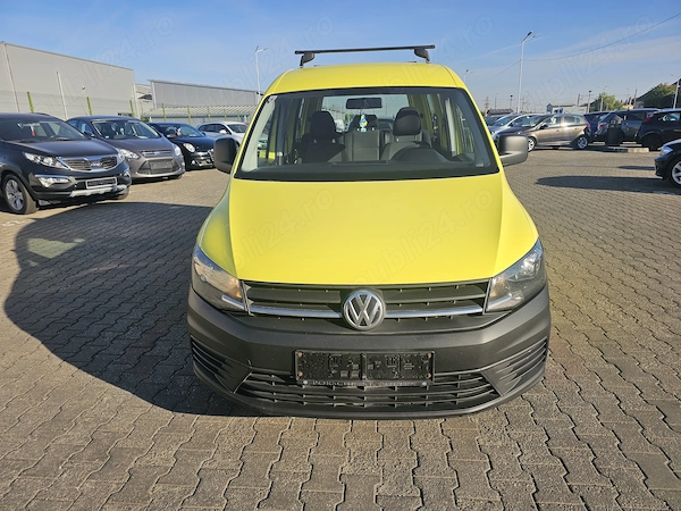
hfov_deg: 73.9
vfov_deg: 58.9
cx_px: 340
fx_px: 452
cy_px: 256
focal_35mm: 23
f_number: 1.7
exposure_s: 1/699
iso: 10
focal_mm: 6.3
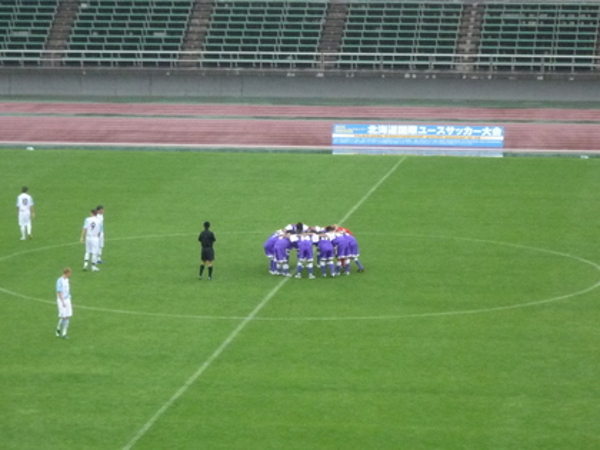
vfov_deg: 8.2
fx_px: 3120
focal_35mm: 180
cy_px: 225
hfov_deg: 11.0
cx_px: 300
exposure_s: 1/250
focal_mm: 17.6
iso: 400
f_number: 5.6
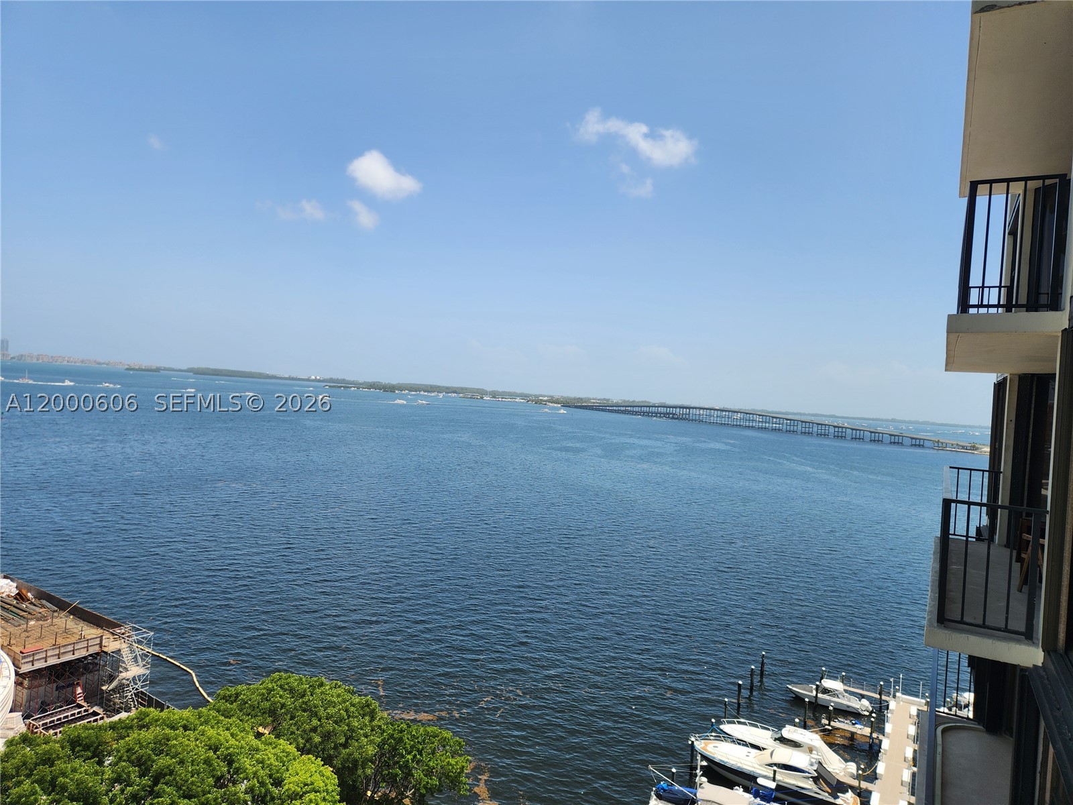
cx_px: 536
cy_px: 402
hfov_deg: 73.9
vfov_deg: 58.9
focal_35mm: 23
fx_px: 713
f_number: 1.8
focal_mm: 5.4
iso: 20
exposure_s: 1/1580
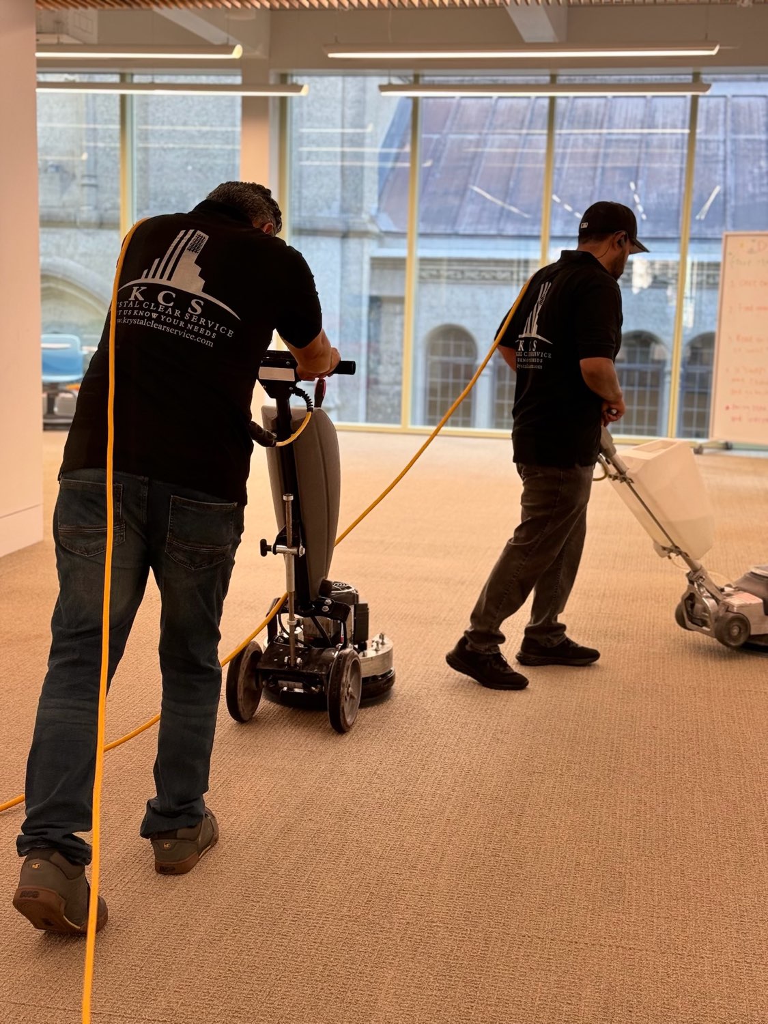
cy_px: 512
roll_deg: -2.1
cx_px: 384
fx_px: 1420
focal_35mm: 48
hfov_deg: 30.3
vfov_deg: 39.7
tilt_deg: -8.7
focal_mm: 6.86
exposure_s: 1/60
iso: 64
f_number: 1.78
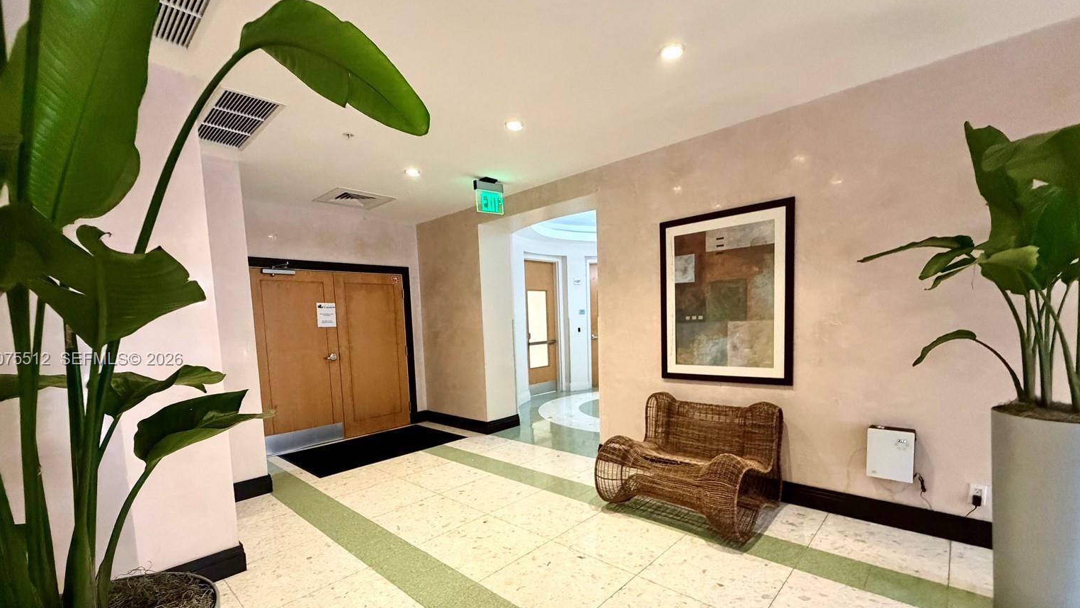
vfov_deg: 66.5
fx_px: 458
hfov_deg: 99.4
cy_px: 360
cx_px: 528
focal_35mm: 16
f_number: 2.2
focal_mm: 2.22
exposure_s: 1/60
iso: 640
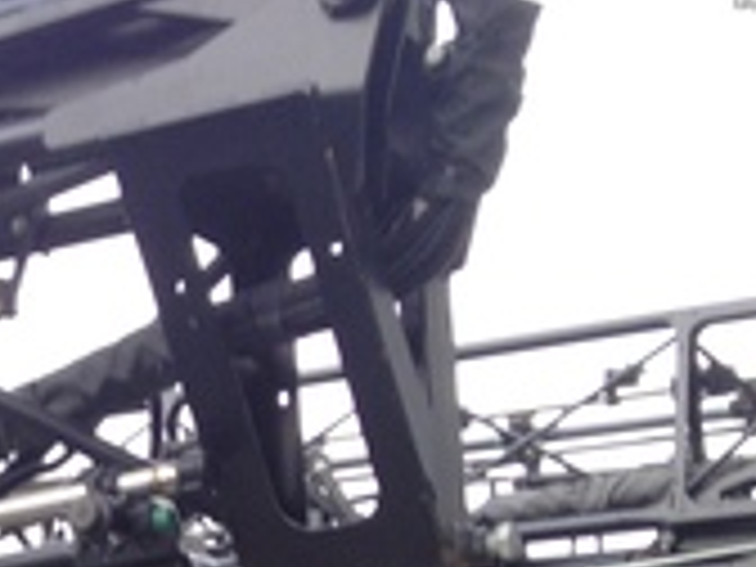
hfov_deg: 16.2
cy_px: 900
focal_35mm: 113
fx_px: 2468
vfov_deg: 12.4
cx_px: -324
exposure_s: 1/120
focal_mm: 4.28
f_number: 2.4
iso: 64
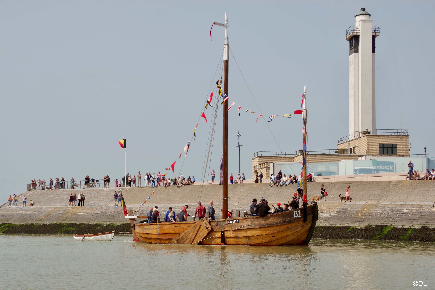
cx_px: 218
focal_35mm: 67
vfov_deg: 20.3
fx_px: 810
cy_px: 145
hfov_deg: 30.1
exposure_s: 1/320
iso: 200
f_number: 11
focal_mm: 45
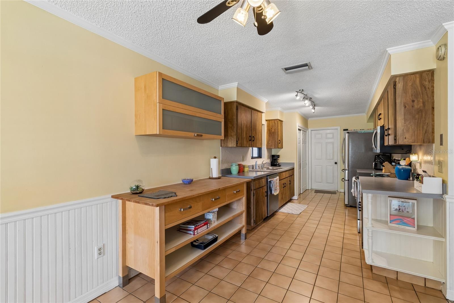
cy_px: 152
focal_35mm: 15
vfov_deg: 77.3
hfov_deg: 100.4
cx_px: 227
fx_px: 189
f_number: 7.1
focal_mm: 10
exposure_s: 1/10
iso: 100
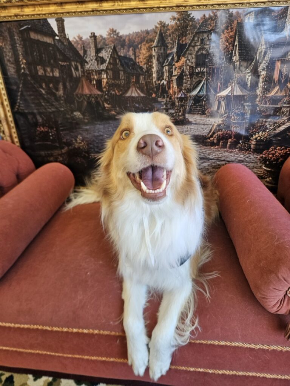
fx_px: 257
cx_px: 145
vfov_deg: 73.9
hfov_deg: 58.9
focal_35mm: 23
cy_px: 193
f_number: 1.8
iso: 200
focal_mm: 5.4
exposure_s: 1/207
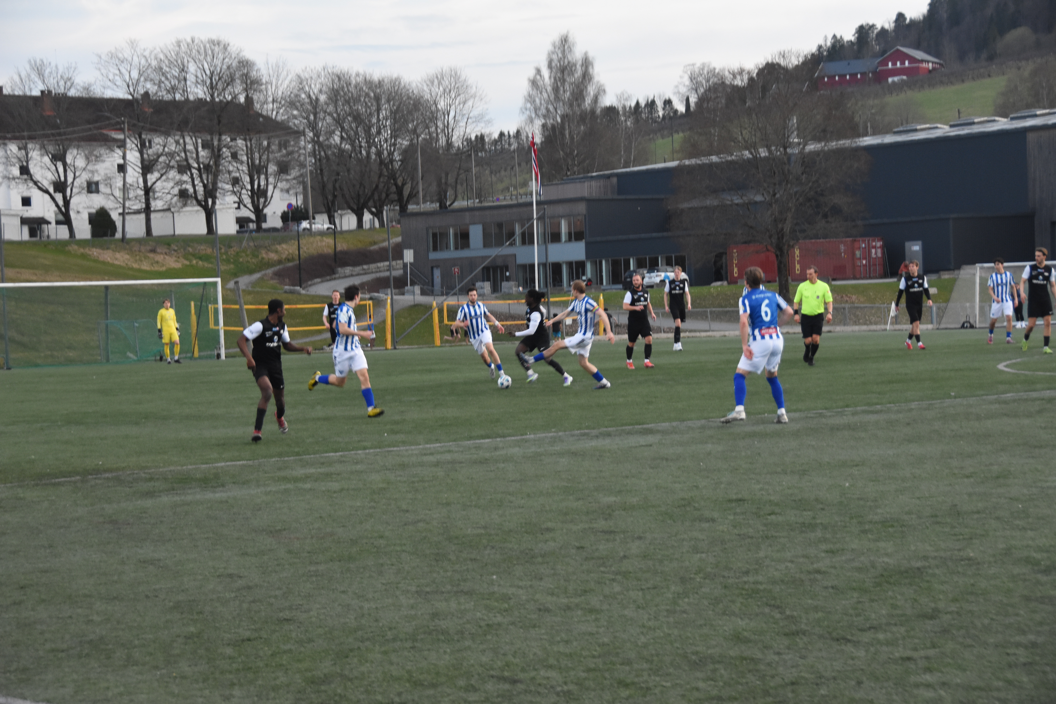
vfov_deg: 15.2
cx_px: 528
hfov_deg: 22.6
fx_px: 2640
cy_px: 352
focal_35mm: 90
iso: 1600
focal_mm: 60
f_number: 4.8
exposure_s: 1/200
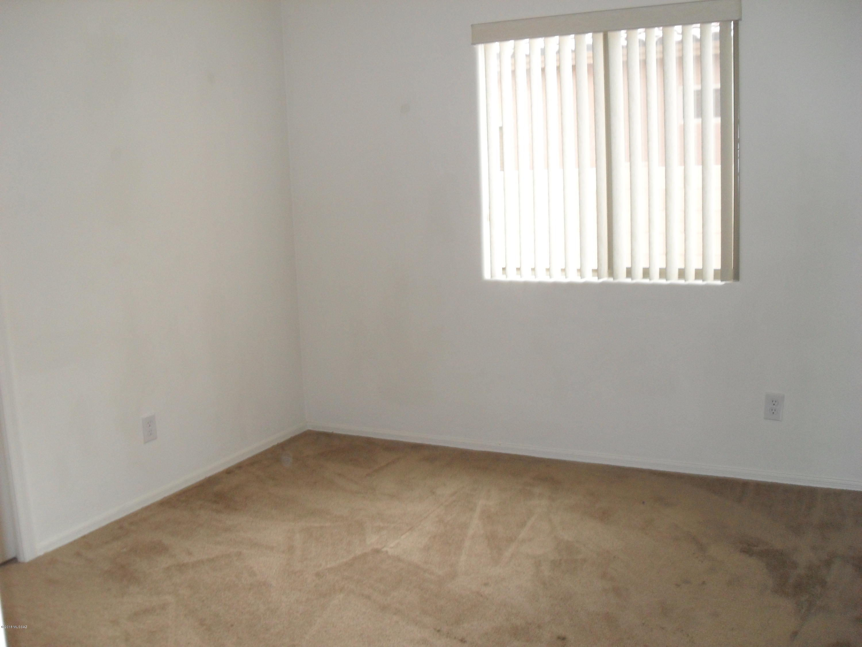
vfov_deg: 40.7
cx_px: 431
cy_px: 324
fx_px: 872
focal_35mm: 35
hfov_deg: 52.6
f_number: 2.8
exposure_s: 1/45
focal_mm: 6.2
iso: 200
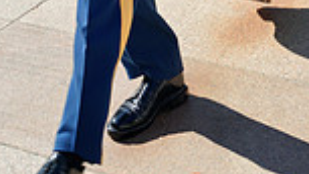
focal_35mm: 125
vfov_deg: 8.8
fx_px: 1020
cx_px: 196
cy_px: -255
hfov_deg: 17.2
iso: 100
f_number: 8
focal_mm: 27
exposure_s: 1/100
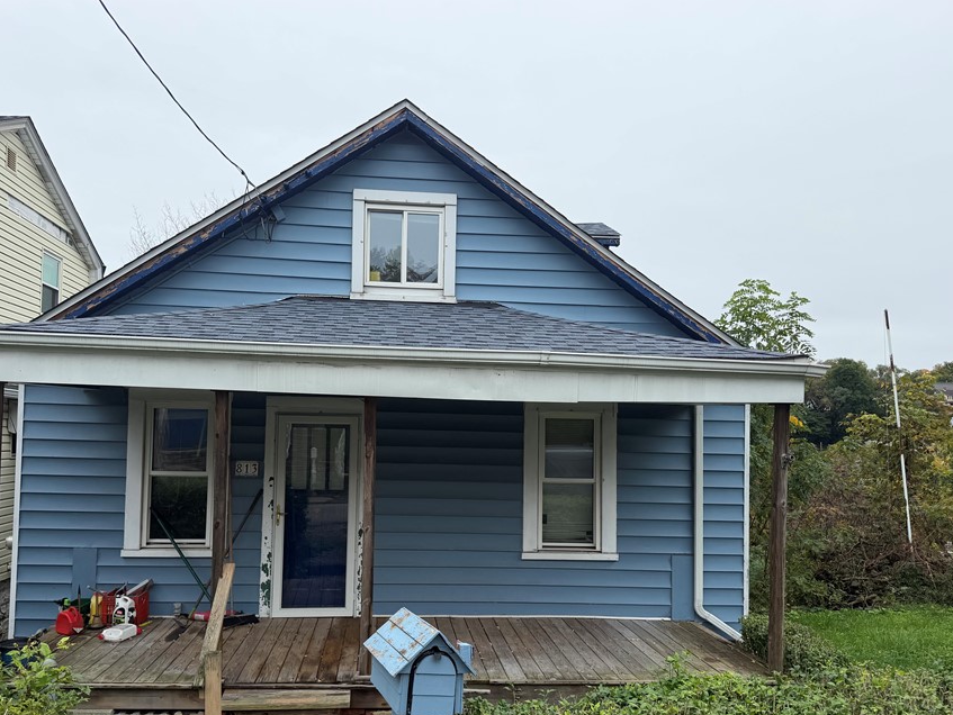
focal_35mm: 29
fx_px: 799
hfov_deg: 61.6
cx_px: 444
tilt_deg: +1.0
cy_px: 413
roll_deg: -1.2
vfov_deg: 48.1
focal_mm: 6.76
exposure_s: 1/1385
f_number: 1.78
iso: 80
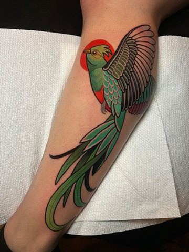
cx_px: 94
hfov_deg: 53.1
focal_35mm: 26
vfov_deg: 67.3
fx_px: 189
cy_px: 126
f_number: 1.5
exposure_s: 1/60
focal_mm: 5.7
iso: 80
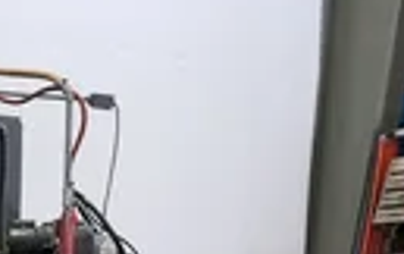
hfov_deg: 22.8
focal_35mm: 82
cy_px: 452
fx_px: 904
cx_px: -103
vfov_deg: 14.2
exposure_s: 1/60
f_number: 1.8
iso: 160
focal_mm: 7
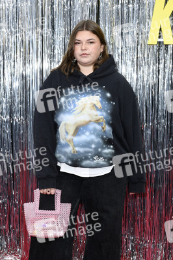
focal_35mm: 70
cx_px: 86
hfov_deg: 19.4
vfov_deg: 28.9
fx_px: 505
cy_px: 130
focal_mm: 70
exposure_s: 1/250
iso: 500
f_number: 6.3
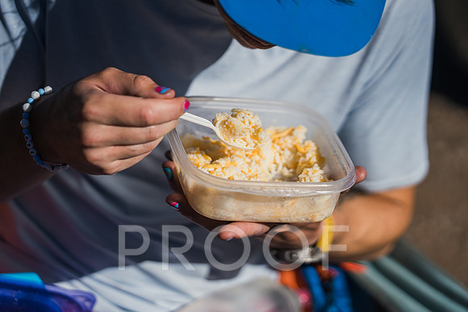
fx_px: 1374
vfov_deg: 13.0
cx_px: 234
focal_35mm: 106
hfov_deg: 19.3
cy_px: 156
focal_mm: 100
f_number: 2
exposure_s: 1/8000
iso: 100
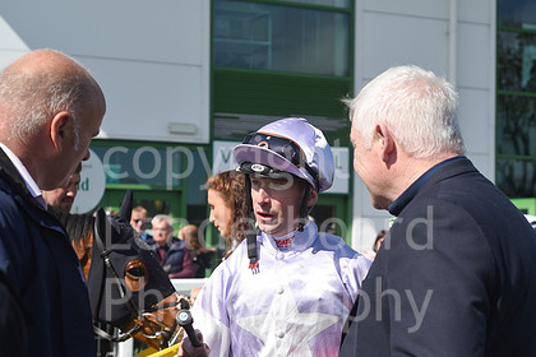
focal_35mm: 69
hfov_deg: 29.2
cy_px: 240
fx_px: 1027
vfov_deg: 19.7
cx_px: 271
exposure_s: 1/3200
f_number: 4.5
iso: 400
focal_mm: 50
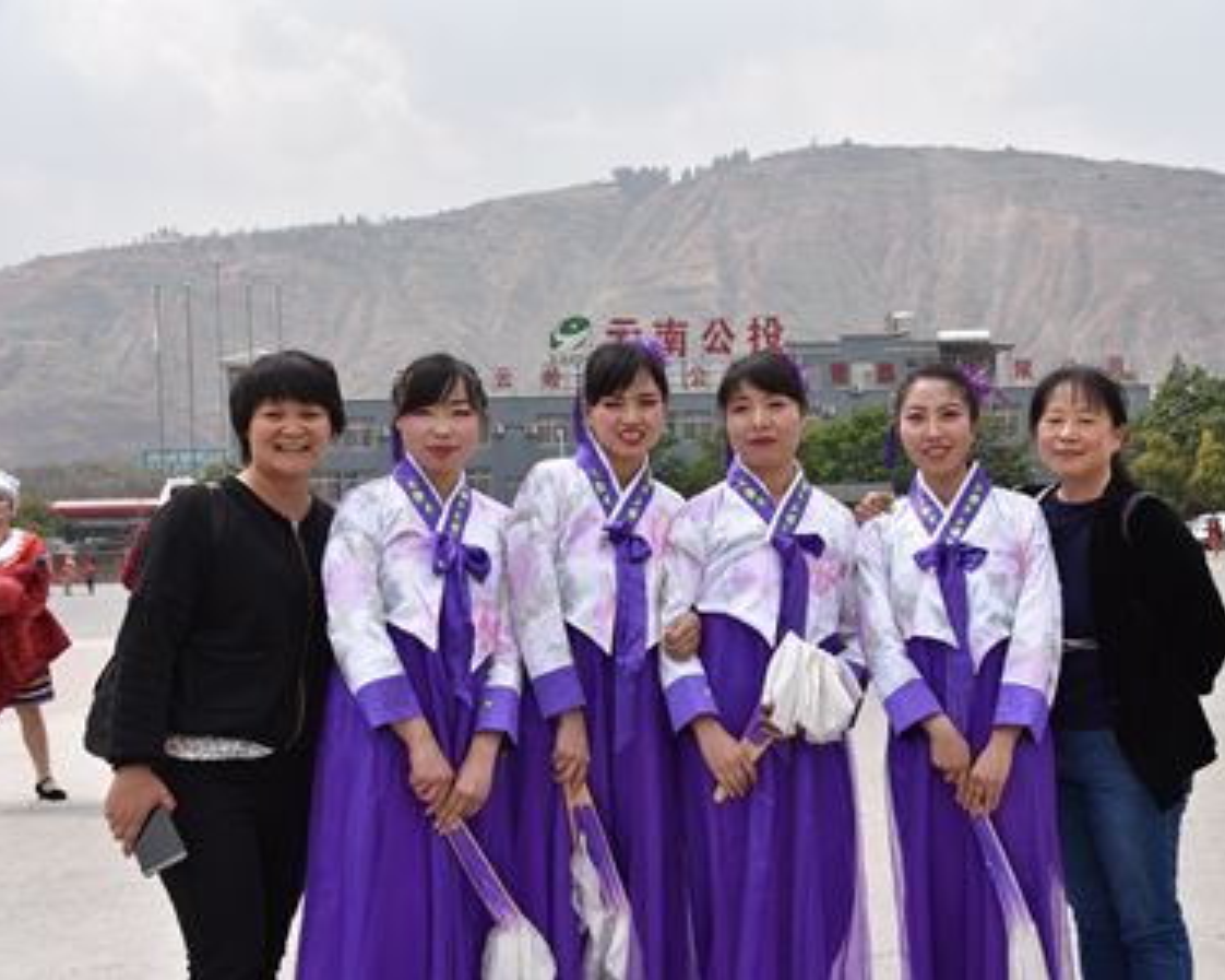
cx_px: 732
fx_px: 1849
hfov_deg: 36.5
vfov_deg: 29.7
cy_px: 490
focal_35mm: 51
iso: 200
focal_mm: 45
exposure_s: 1/320
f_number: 9
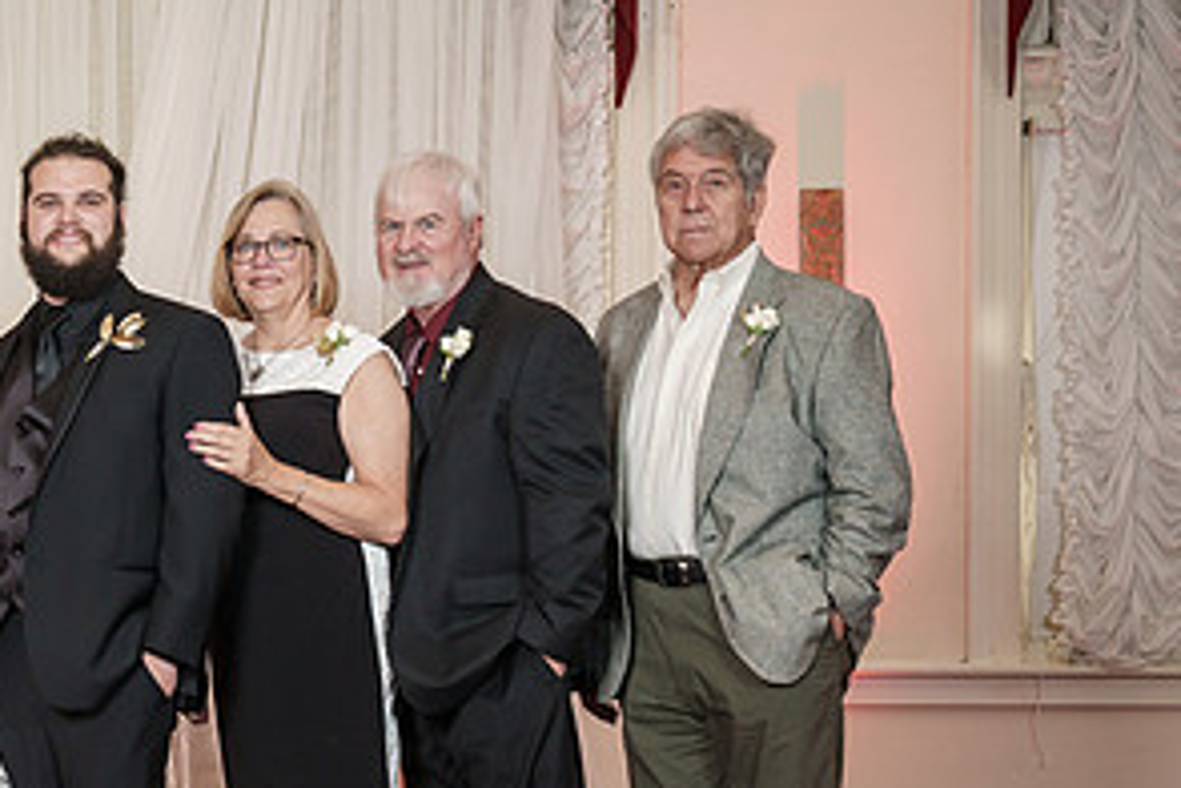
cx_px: 121
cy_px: 533
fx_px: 2657
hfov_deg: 24.4
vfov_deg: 16.8
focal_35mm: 81
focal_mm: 41
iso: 2000
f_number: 4
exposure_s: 1/100
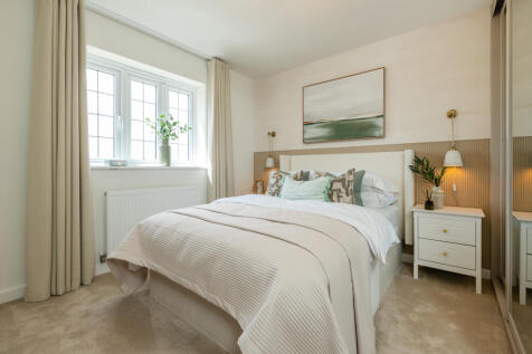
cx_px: 266
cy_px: 177
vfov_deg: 73.7
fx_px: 236
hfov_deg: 96.8
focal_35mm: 16
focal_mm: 16
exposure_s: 1/30
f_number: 8
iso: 200
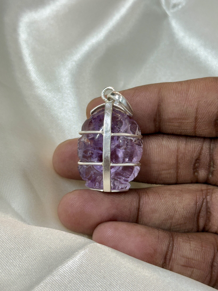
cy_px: 142
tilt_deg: -51.6
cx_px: 109
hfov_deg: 29.1
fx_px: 420
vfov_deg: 38.2
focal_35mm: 50
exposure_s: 1/100
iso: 80
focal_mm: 6.76
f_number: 1.78
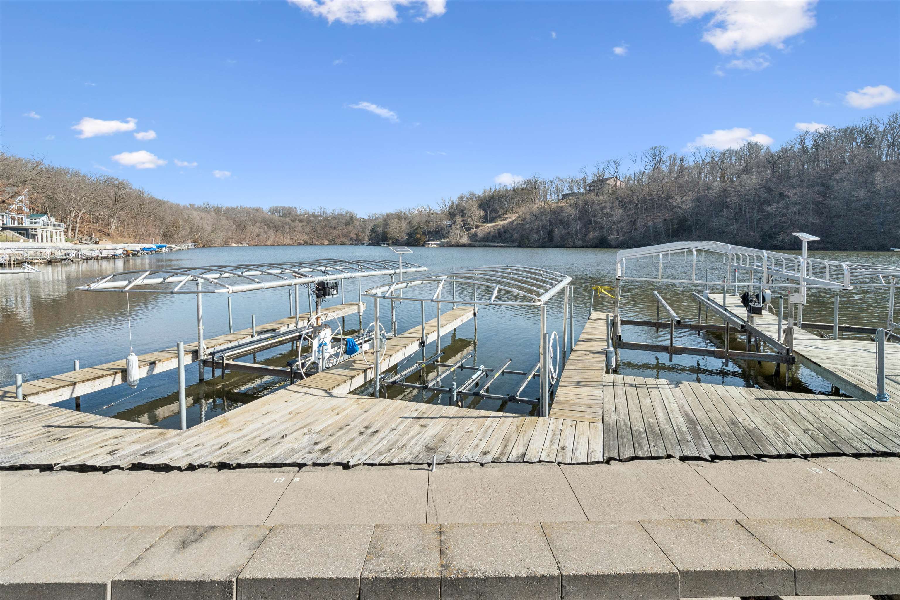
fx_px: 400
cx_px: 450
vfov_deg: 73.7
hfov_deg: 96.7
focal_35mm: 16
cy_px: 300
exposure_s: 1/640
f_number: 16
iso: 800
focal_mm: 16
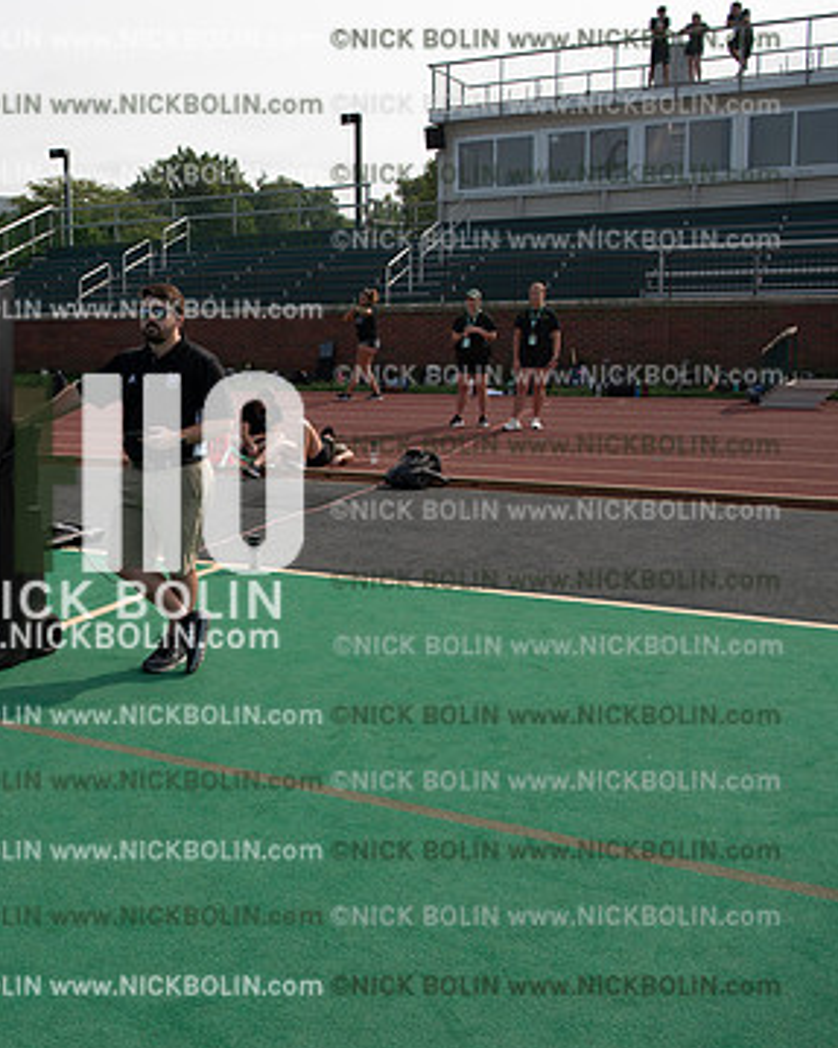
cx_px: 96
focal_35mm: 41
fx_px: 1272
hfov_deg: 34.6
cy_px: 512
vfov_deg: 44.8
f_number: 5.6
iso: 125
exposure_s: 1/640
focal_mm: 27
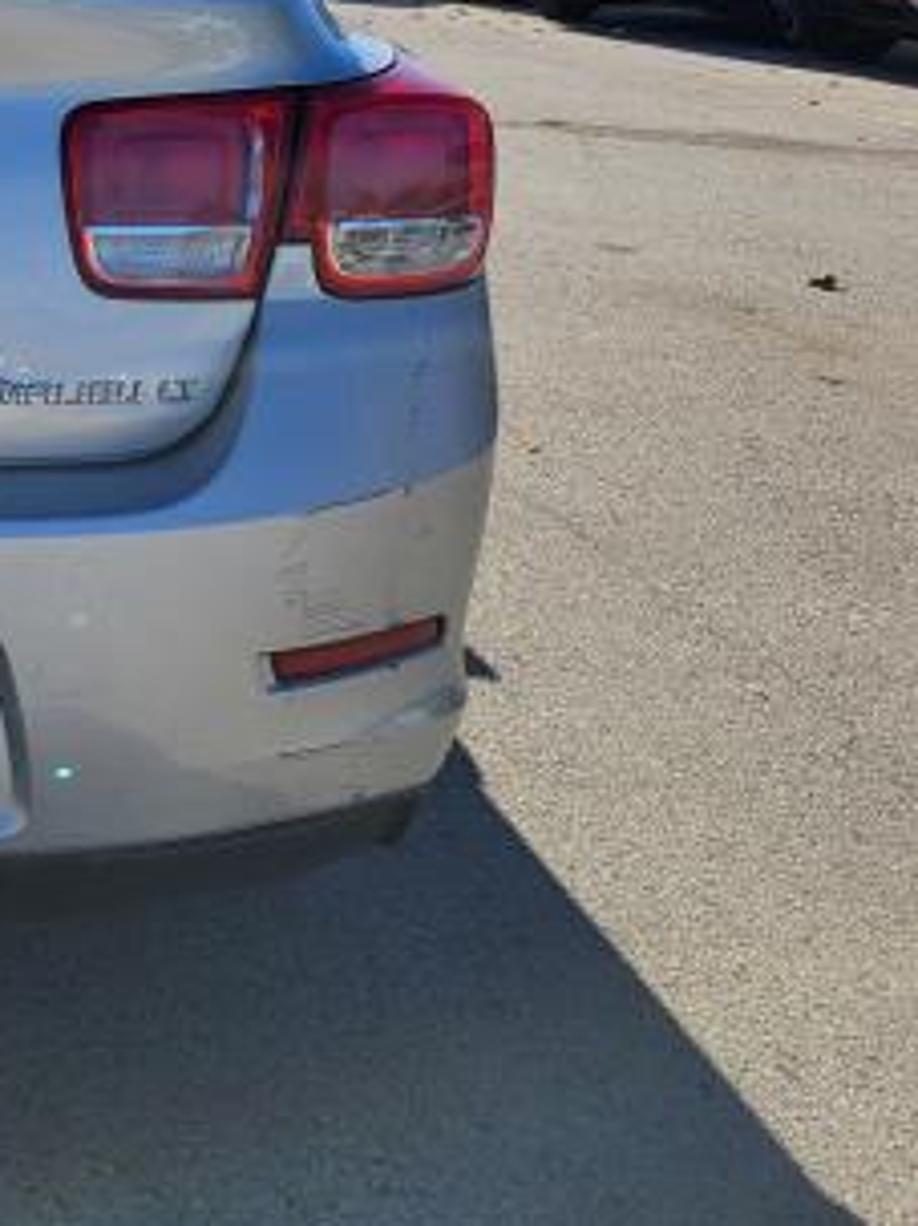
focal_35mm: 55
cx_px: -307
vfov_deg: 34.1
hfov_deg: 23.2
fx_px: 1946
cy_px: 275
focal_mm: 5.4
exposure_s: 1/2686
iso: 40
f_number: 1.8
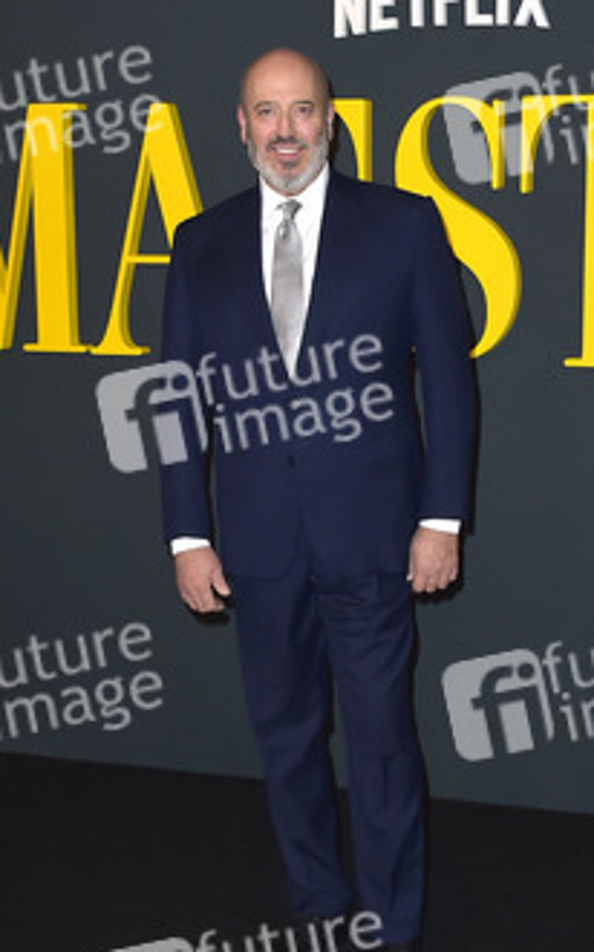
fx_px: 1218
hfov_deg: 27.4
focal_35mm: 47
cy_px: 548
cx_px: 330
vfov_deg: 42.5
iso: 320
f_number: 6.3
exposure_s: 1/250
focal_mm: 38
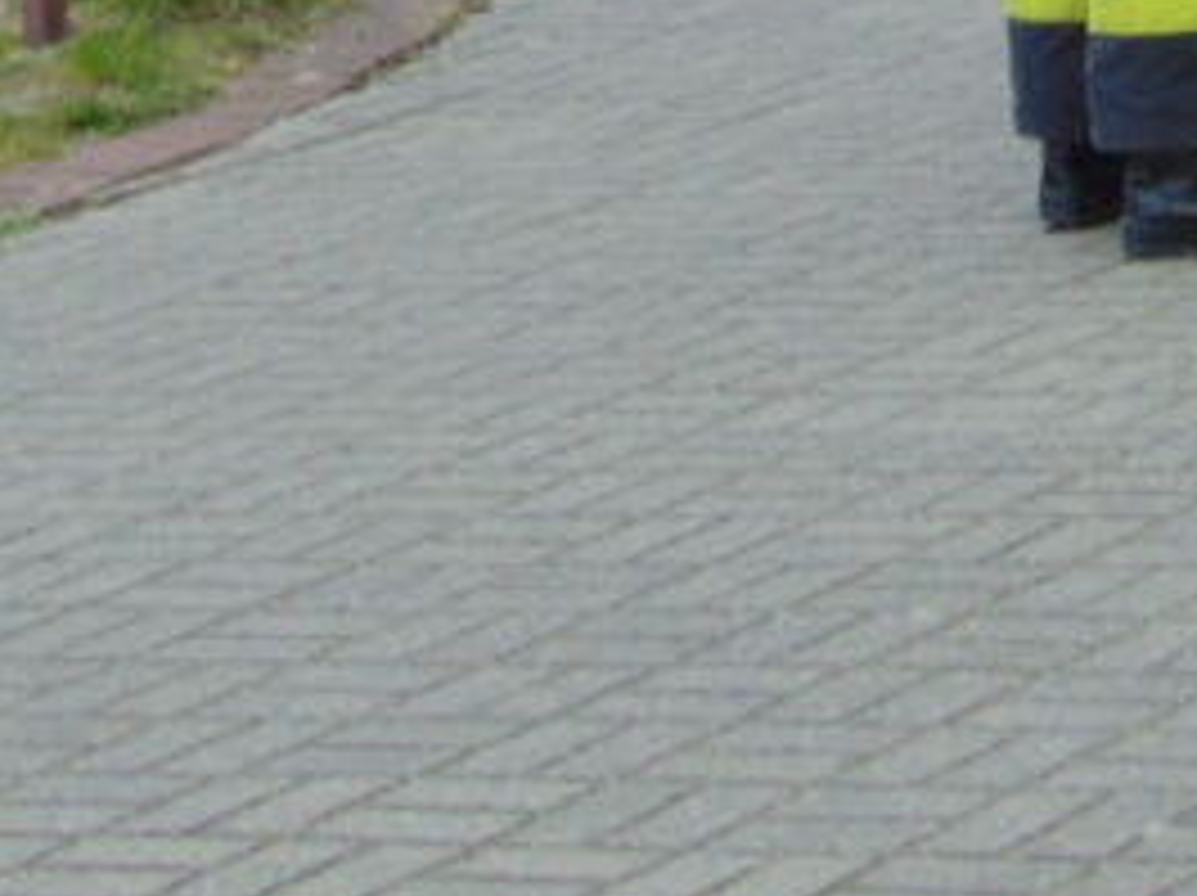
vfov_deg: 6.3
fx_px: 7981
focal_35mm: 231
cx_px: 1431
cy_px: -630
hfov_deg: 8.5
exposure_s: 1/400
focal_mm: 10.8
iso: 80
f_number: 3.6
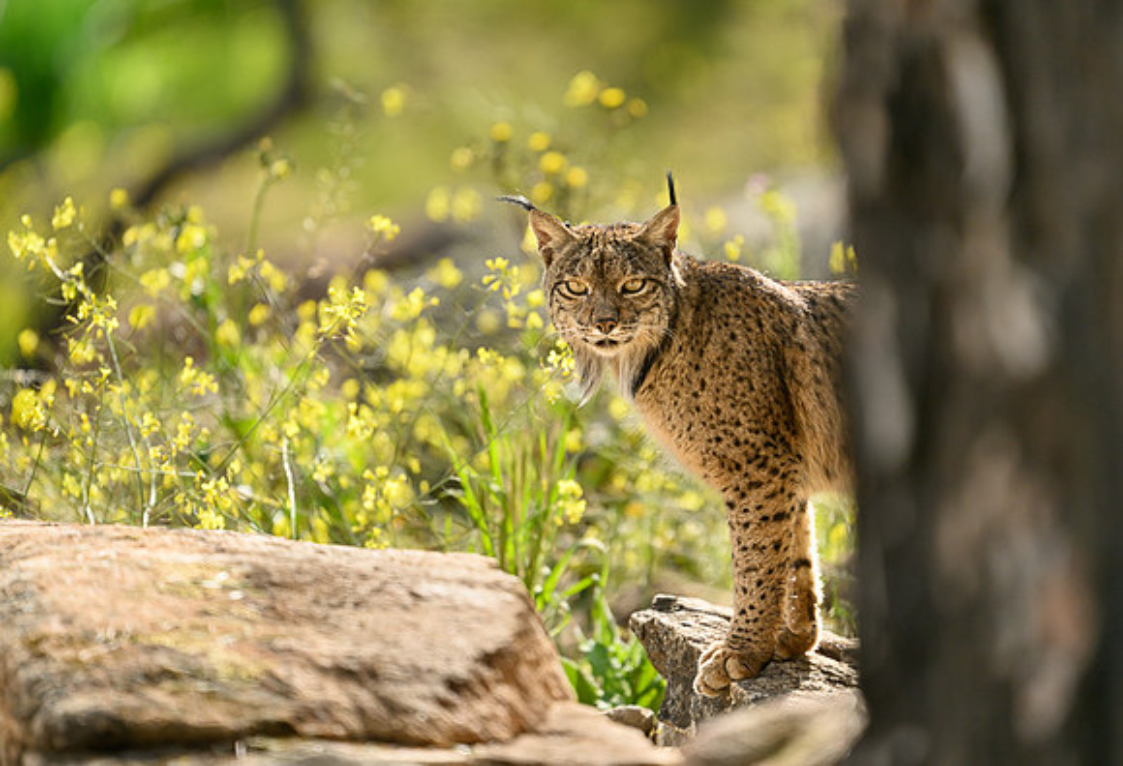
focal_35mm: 599
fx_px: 18838
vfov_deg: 2.3
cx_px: 605
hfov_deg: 3.4
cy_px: 363
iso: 320
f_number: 4
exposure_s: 1/2000
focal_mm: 560
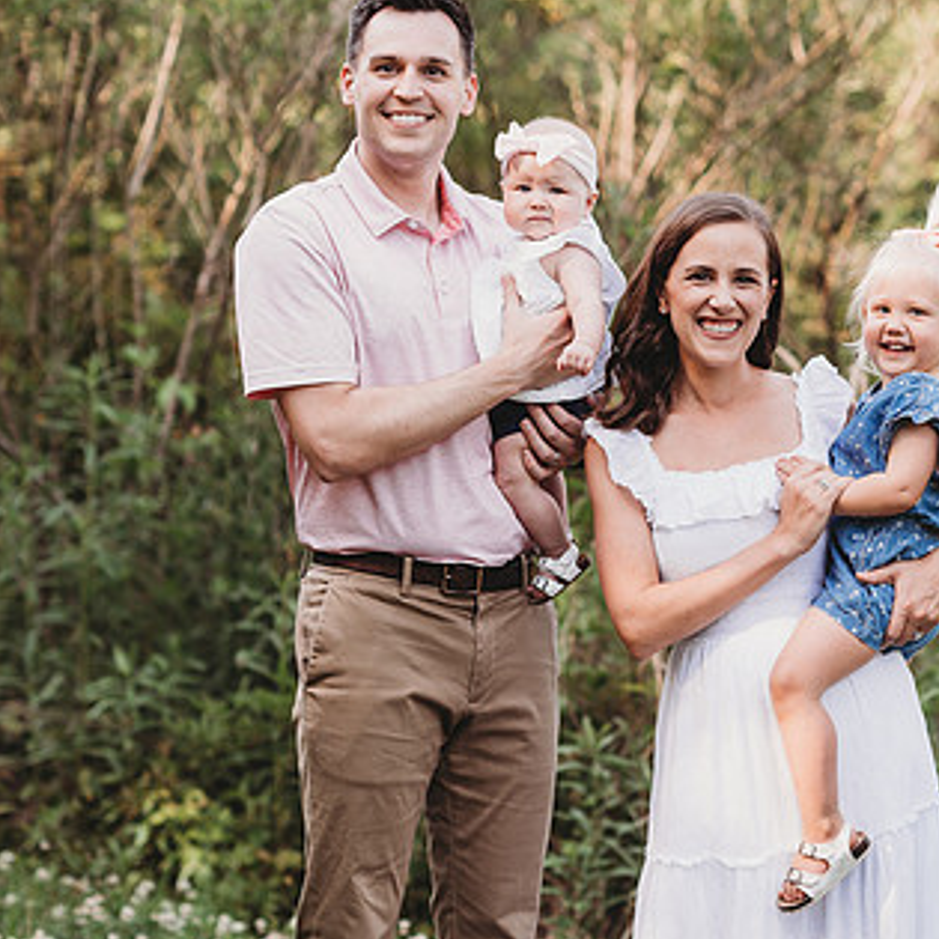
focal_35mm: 133
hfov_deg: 13.1
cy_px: 419
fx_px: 4082
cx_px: 665
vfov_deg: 13.1
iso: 100
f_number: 2.2
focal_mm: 85
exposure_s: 1/250
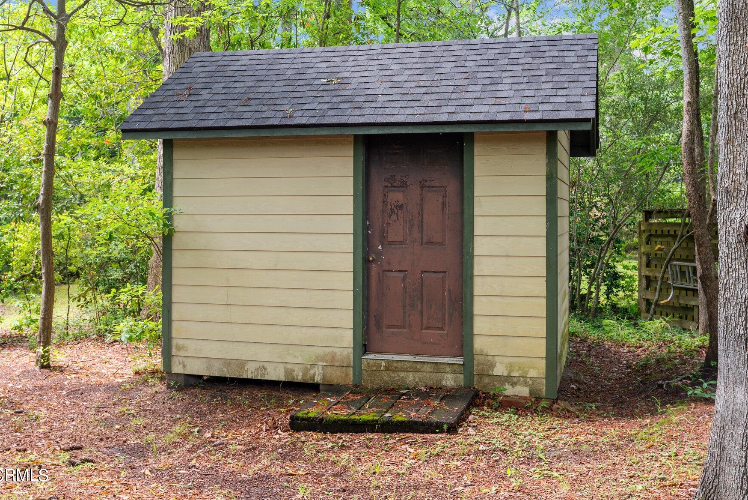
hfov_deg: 47.4
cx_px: 364
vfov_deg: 32.6
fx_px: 852
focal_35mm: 41
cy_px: 209
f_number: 8
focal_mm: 35
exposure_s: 1/60
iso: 500
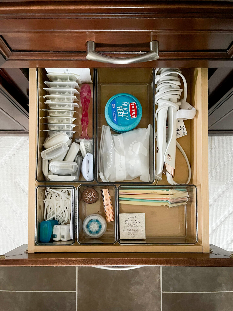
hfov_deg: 53.1
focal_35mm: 26
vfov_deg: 67.3
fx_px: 233
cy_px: 156
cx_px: 116
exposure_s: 1/30
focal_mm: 5.1
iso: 1000
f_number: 1.6
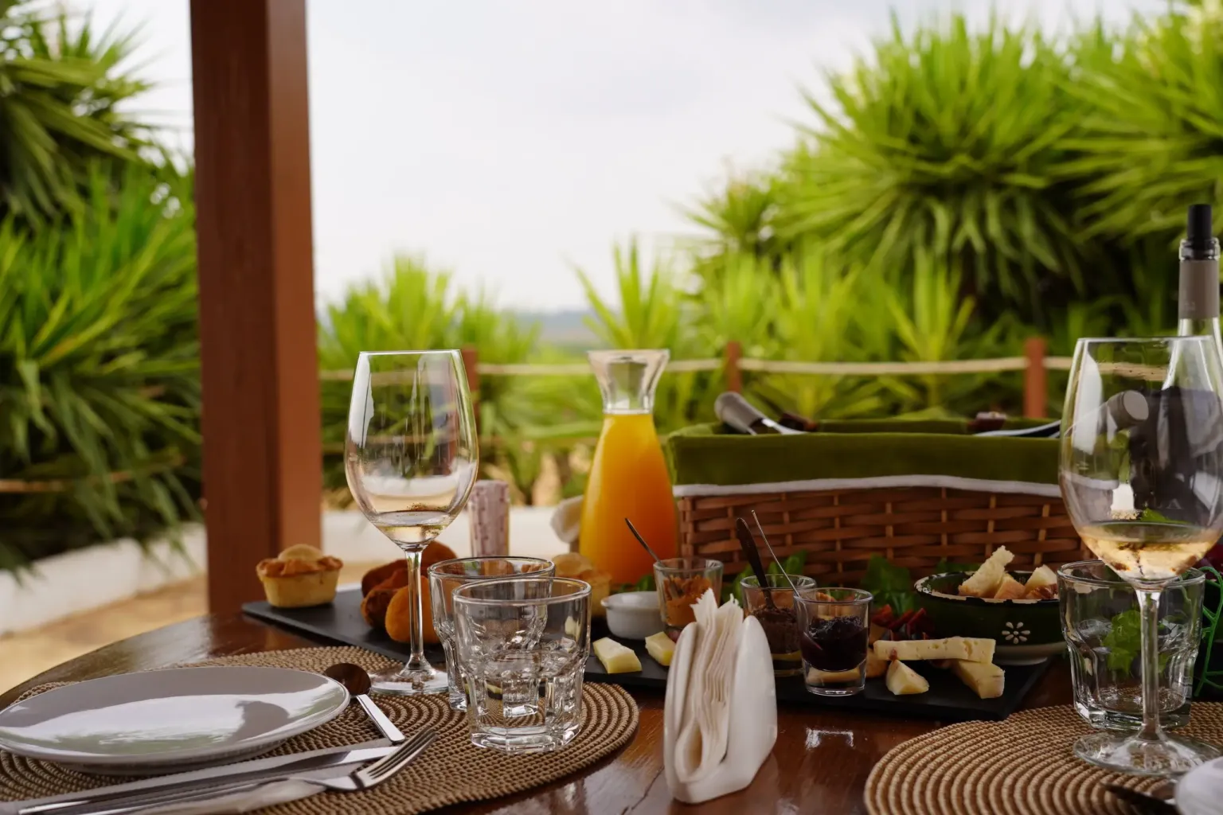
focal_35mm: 41
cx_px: 612
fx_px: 1393
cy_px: 408
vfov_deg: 32.6
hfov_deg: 47.4
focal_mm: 41
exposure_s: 1/250
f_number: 5
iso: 100
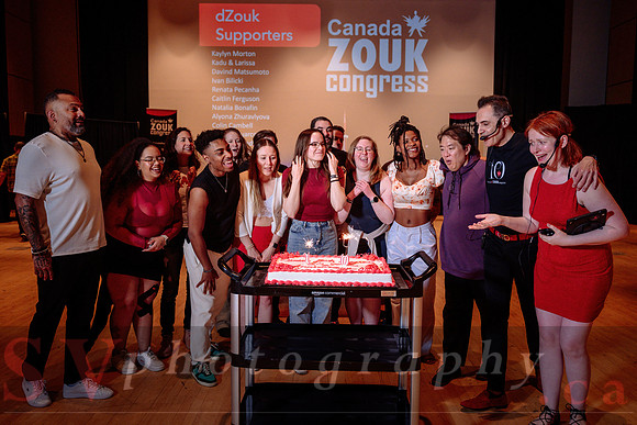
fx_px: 524
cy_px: 208
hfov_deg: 62.6
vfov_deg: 44.2
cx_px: 318
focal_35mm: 30
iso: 1600
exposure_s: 1/160
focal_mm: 27.5
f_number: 3.2
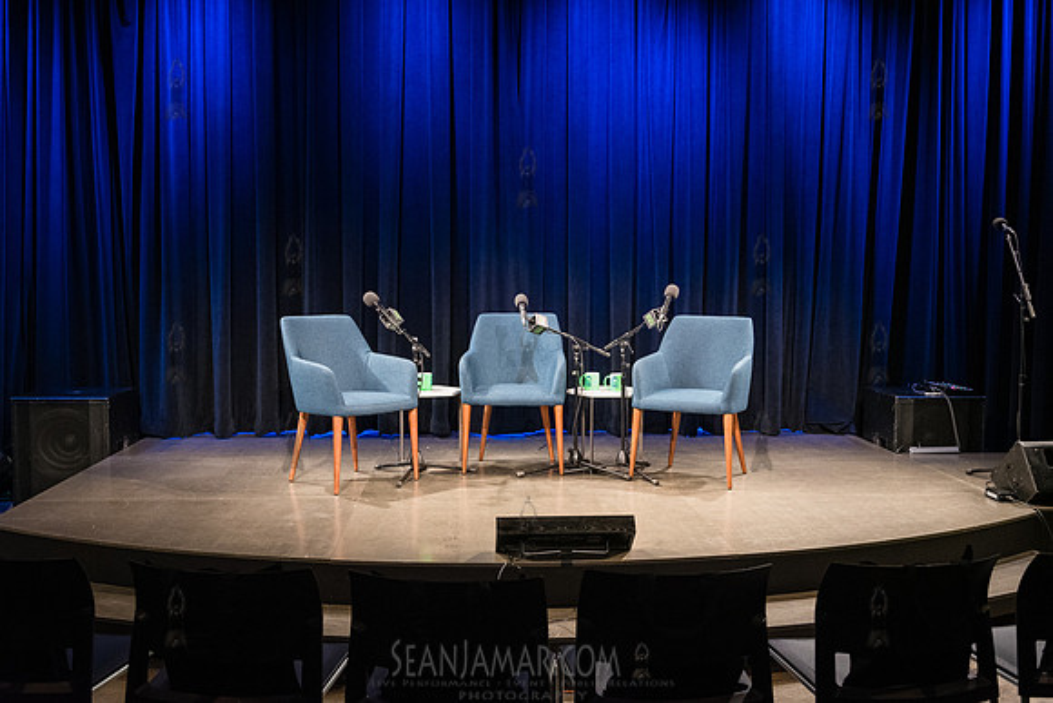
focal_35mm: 35
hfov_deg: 53.8
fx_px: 1038
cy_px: 352
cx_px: 526
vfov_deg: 37.4
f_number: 4
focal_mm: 35
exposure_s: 1/200
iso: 6400
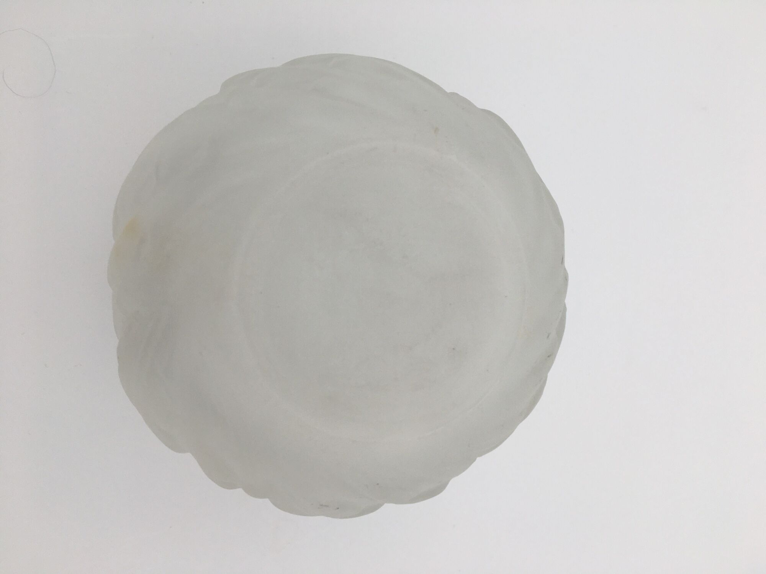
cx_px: 383
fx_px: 642
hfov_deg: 61.7
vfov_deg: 48.2
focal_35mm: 29
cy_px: 287
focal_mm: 4.15
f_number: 2.2
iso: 25
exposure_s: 1/243
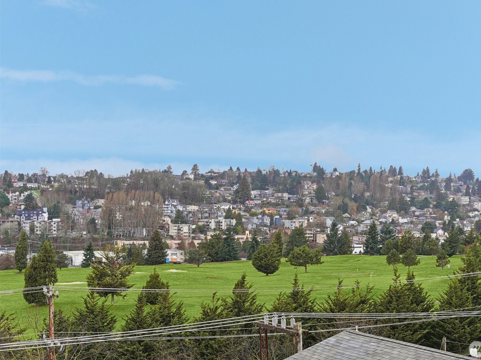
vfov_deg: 31.5
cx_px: 274
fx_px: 639
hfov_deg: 41.2
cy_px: 179
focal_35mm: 46
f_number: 8
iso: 400
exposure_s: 1/90
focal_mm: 28
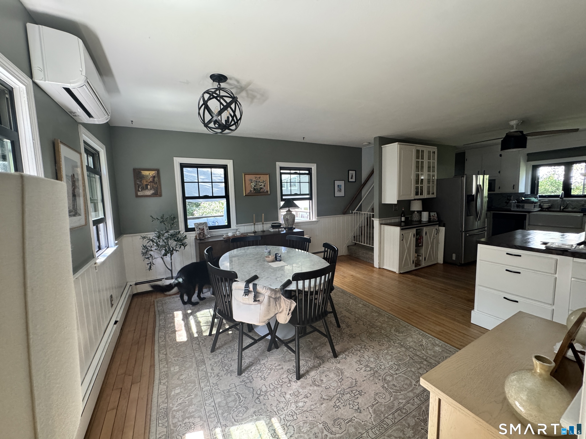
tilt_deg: -6.0
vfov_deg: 85.7
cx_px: 293
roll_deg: +1.2
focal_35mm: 14
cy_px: 220
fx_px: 237
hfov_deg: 102.1
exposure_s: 1/80
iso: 320
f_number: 2.2
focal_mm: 2.22
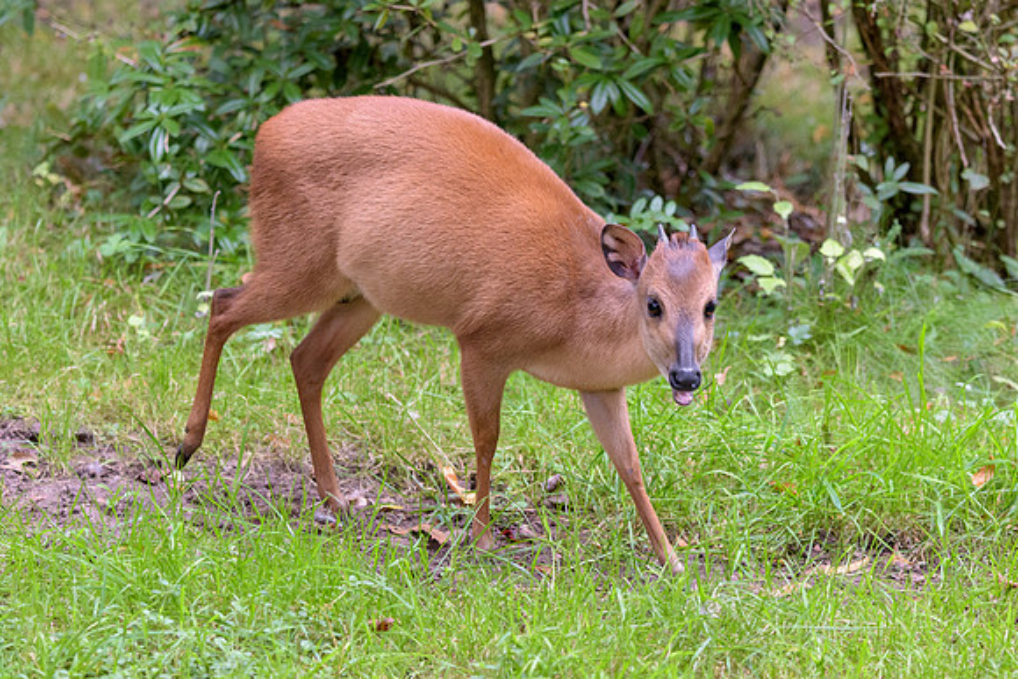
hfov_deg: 8.8
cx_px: 533
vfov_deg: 5.9
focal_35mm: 235
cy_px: 406
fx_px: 6637
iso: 2500
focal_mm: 175
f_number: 5
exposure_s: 1/160
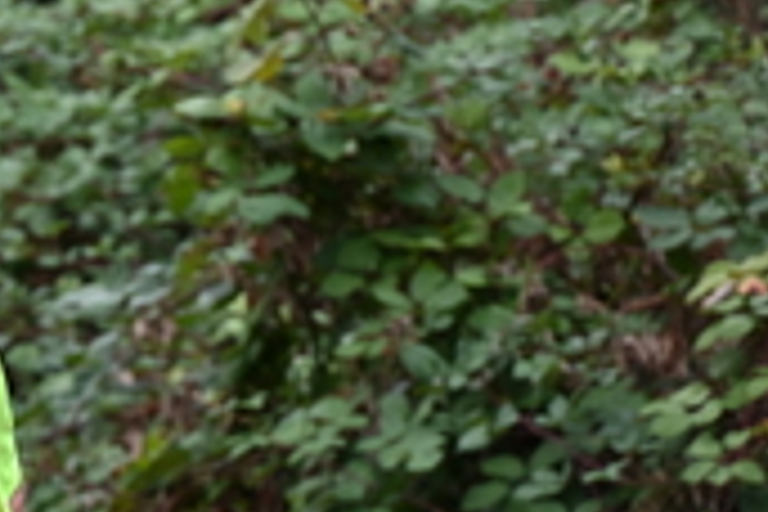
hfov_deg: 3.2
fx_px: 13716
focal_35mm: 643
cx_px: -296
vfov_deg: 2.1
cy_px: 276
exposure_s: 1/400
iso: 400
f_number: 6.3
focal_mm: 200
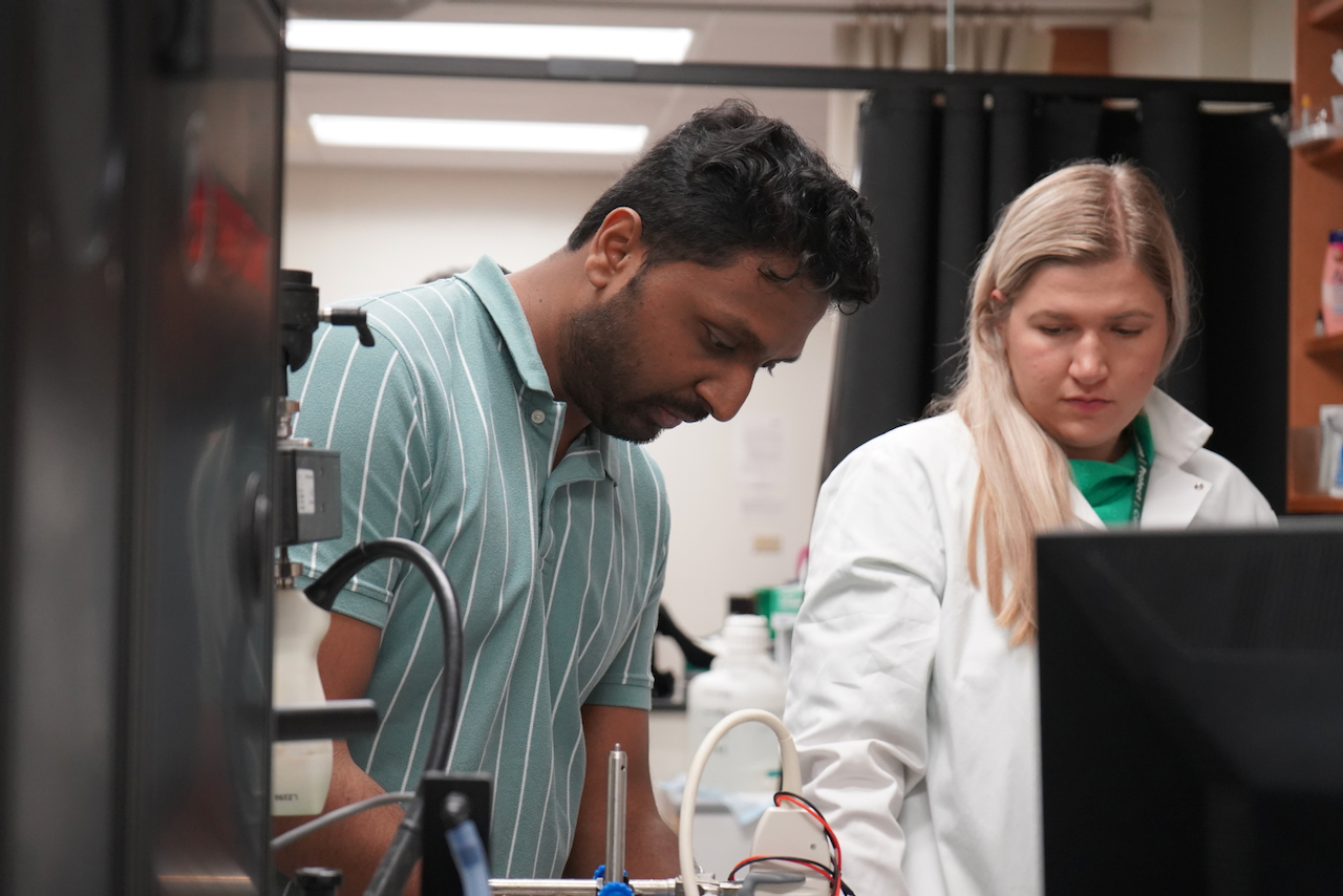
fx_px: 2500
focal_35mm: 67
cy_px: 448
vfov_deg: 20.3
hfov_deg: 30.1
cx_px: 672
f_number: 5.6
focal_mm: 67
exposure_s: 1/160
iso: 5000
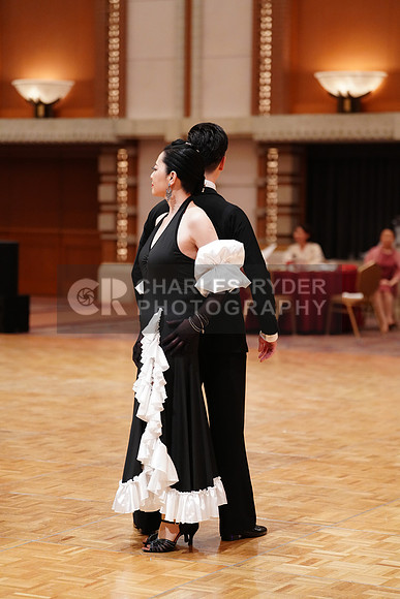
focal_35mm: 99
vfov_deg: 20.6
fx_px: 1649
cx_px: 200
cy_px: 300
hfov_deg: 13.8
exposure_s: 1/320
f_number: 2.8
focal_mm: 99
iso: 3200
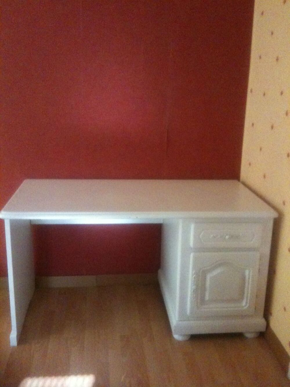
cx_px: 145
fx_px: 391
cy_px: 194
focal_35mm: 35
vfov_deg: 52.6
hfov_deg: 40.7
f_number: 2.8
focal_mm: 3.85
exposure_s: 1/13
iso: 640
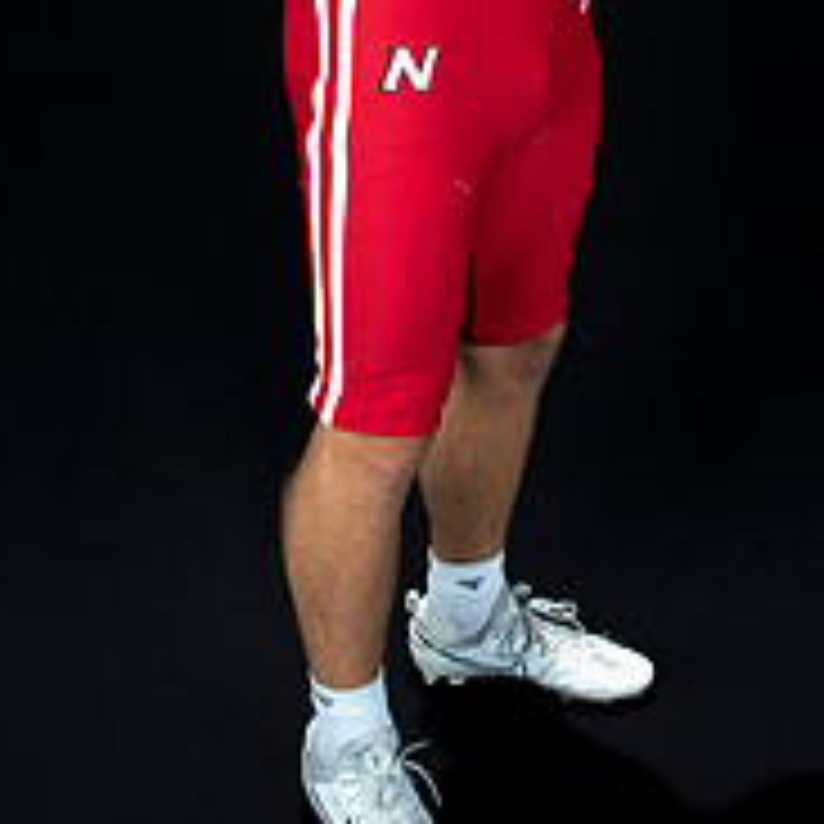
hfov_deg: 25.7
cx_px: 432
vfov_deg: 24.6
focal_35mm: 67
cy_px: 5
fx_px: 1804
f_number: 9
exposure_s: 1/160
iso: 320
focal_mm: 32
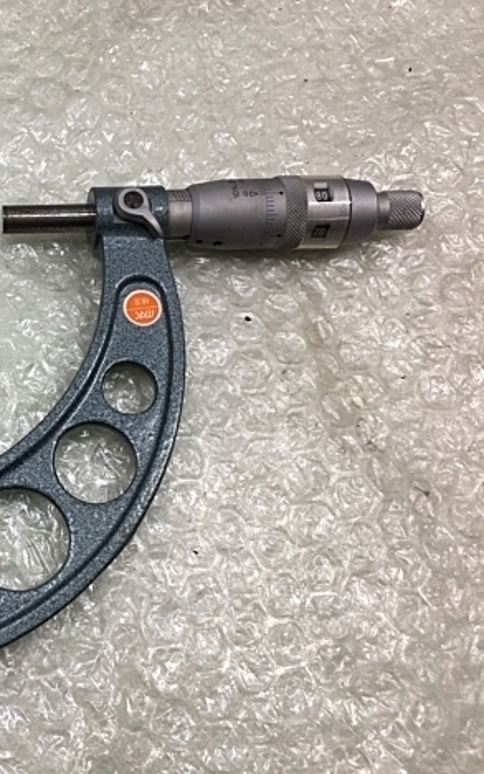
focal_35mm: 42
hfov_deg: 28.0
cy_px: 380
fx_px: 885
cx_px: -40
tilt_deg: -70.2
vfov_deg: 47.2
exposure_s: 1/120
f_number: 2.2
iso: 25
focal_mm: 4.15
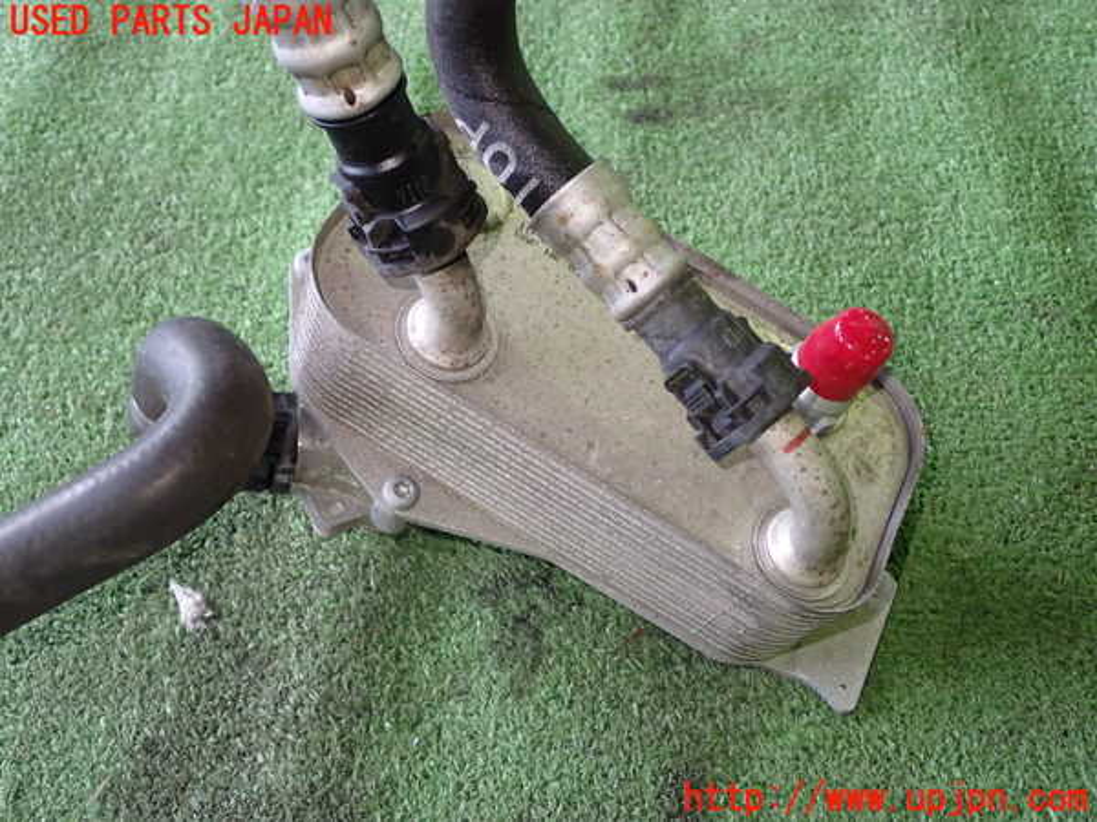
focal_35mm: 38
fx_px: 1204
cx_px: 548
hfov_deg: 49.0
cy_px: 411
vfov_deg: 37.7
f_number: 2.7
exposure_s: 1/40
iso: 640
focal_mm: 6.83
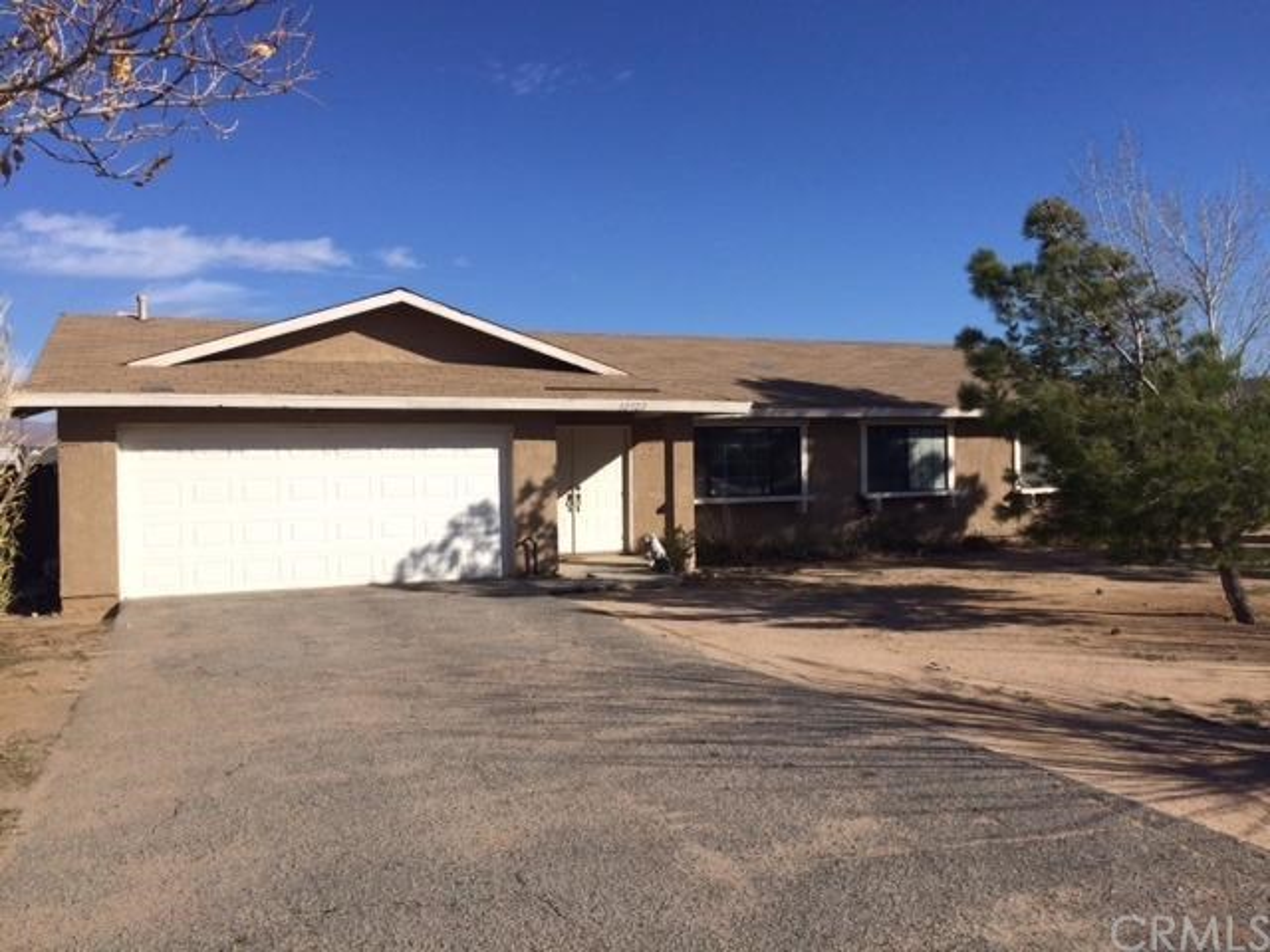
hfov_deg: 61.7
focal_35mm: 29
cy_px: 476
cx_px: 635
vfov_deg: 48.2
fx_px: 1064
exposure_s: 1/4115
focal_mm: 4.15
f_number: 2.2
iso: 32
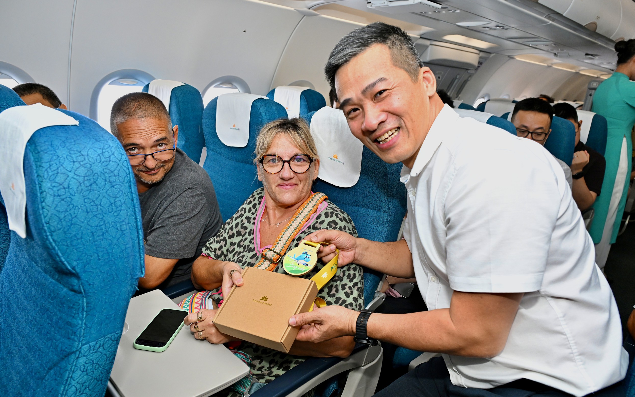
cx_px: 317
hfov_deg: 72.5
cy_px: 204
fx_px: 433
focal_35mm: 25
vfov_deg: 49.3
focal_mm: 24
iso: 1600
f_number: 5.6
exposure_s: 1/200
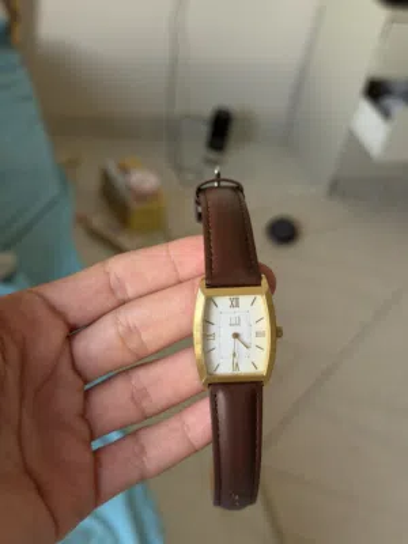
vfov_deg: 39.7
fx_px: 754
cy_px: 272
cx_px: 204
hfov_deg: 30.3
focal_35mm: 48
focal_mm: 6.76
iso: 250
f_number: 1.78
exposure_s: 1/60
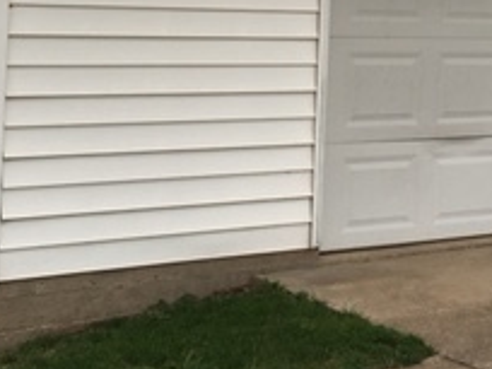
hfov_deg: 21.5
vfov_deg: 16.0
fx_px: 1293
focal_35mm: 91
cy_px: 10
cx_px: 277
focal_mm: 4.15
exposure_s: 1/167
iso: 25
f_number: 2.2
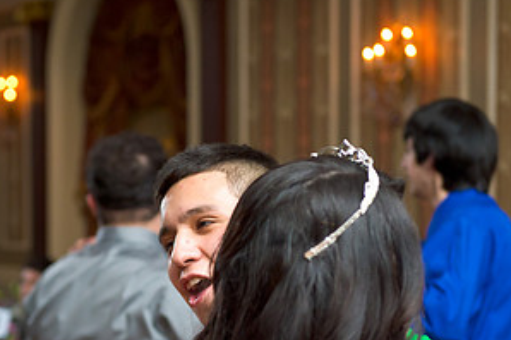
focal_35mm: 107
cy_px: 264
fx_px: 1517
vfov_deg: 12.7
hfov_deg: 19.1
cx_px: 214
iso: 1600
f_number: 3.2
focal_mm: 55
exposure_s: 1/125
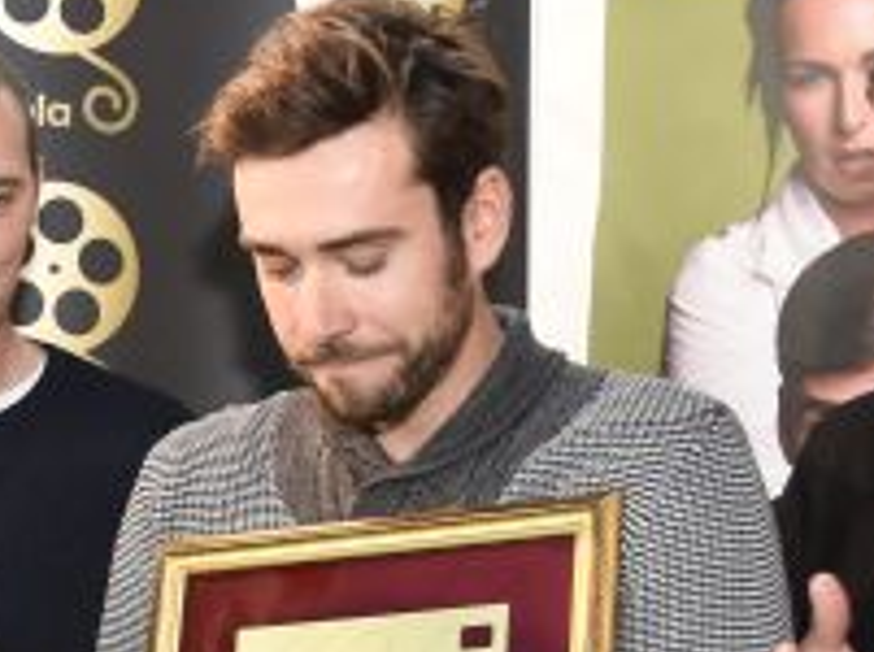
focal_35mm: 115
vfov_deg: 12.6
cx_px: -239
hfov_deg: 16.3
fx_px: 2898
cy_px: 754
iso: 800
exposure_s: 1/80
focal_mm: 20
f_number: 2.8
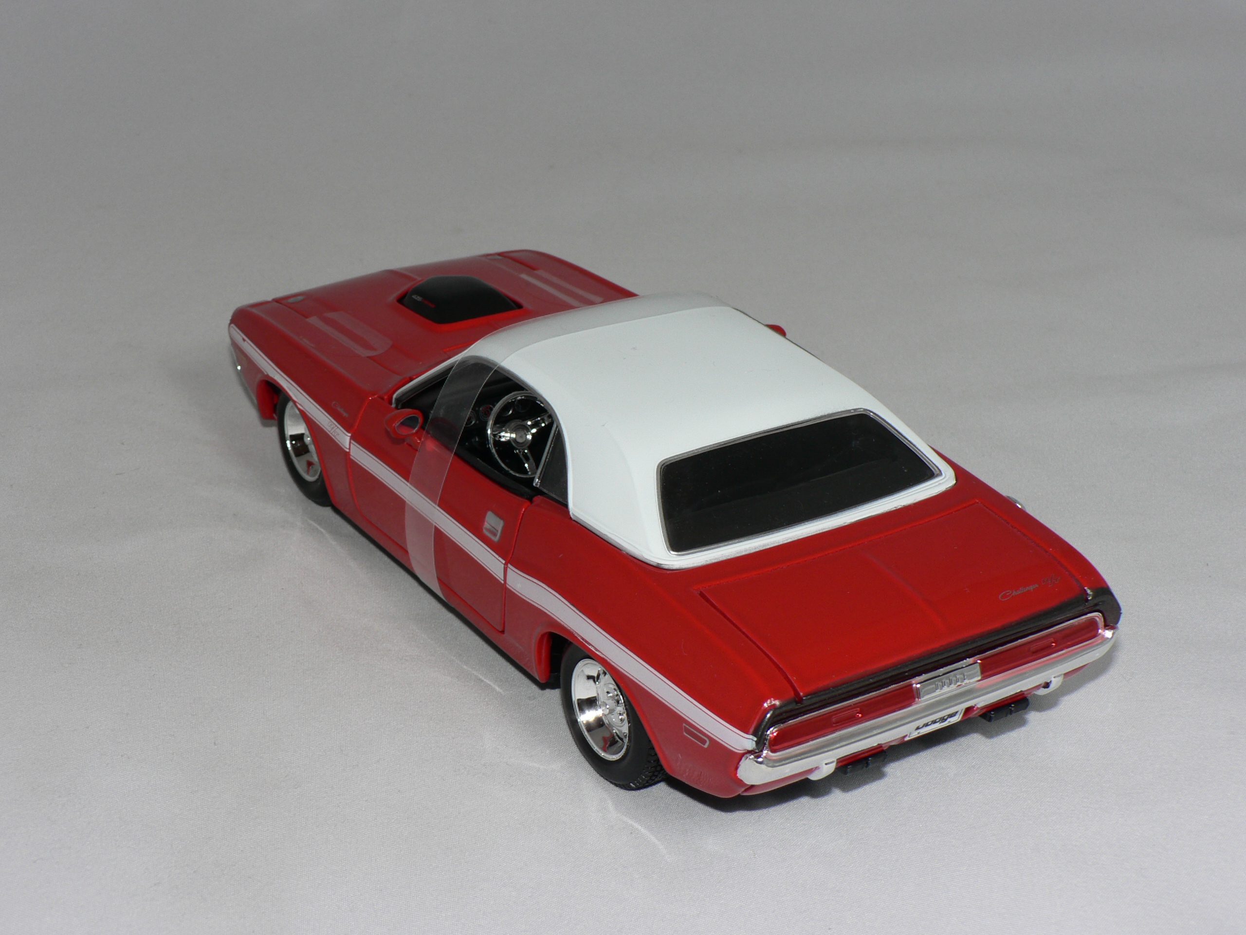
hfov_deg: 34.9
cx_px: 623
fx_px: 1980
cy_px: 468
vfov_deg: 26.6
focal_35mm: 55
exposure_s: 1/60
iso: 80
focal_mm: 9.2
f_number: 4
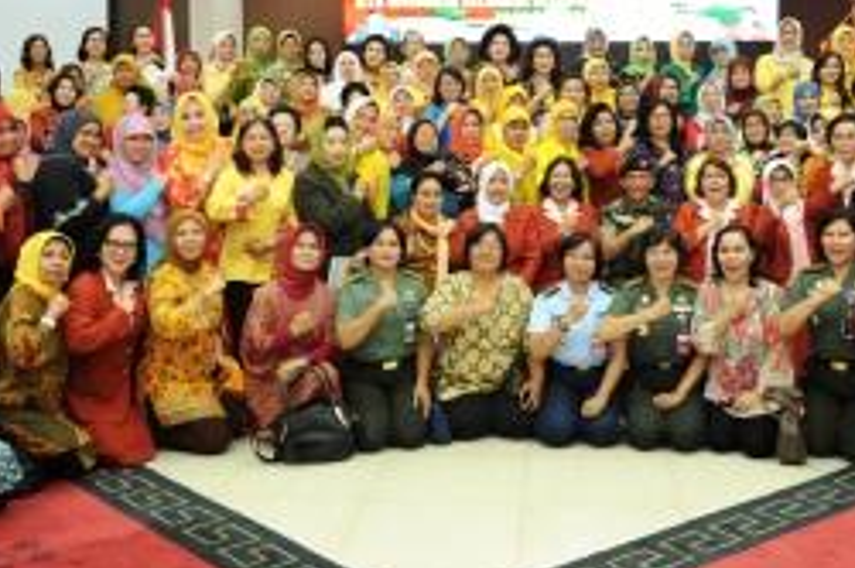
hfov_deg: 45.3
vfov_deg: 30.8
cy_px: 168
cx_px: 506
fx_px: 1020
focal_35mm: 43
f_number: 2.8
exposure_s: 1/40
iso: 800
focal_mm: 24
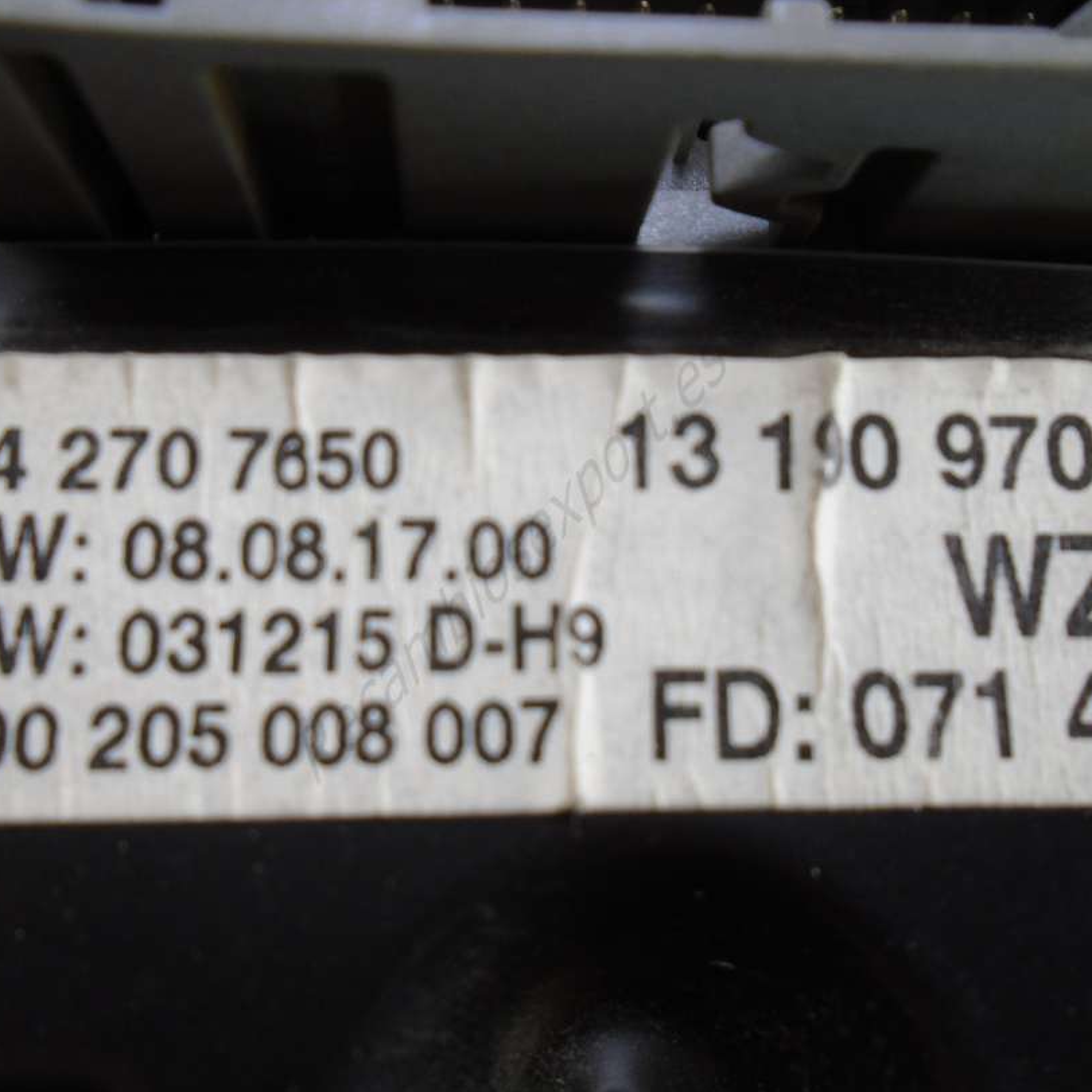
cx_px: 525
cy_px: 549
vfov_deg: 52.5
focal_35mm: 31
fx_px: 1106
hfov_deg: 52.5
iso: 100
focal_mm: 4.6
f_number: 3.2
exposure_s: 1/50
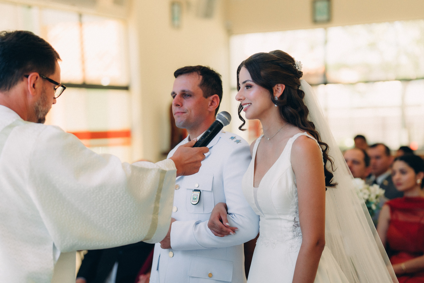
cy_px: 142
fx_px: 1084
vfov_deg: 14.9
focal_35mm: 92
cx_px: 212
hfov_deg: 22.1
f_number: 2.8
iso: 1250
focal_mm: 92
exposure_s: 1/1600
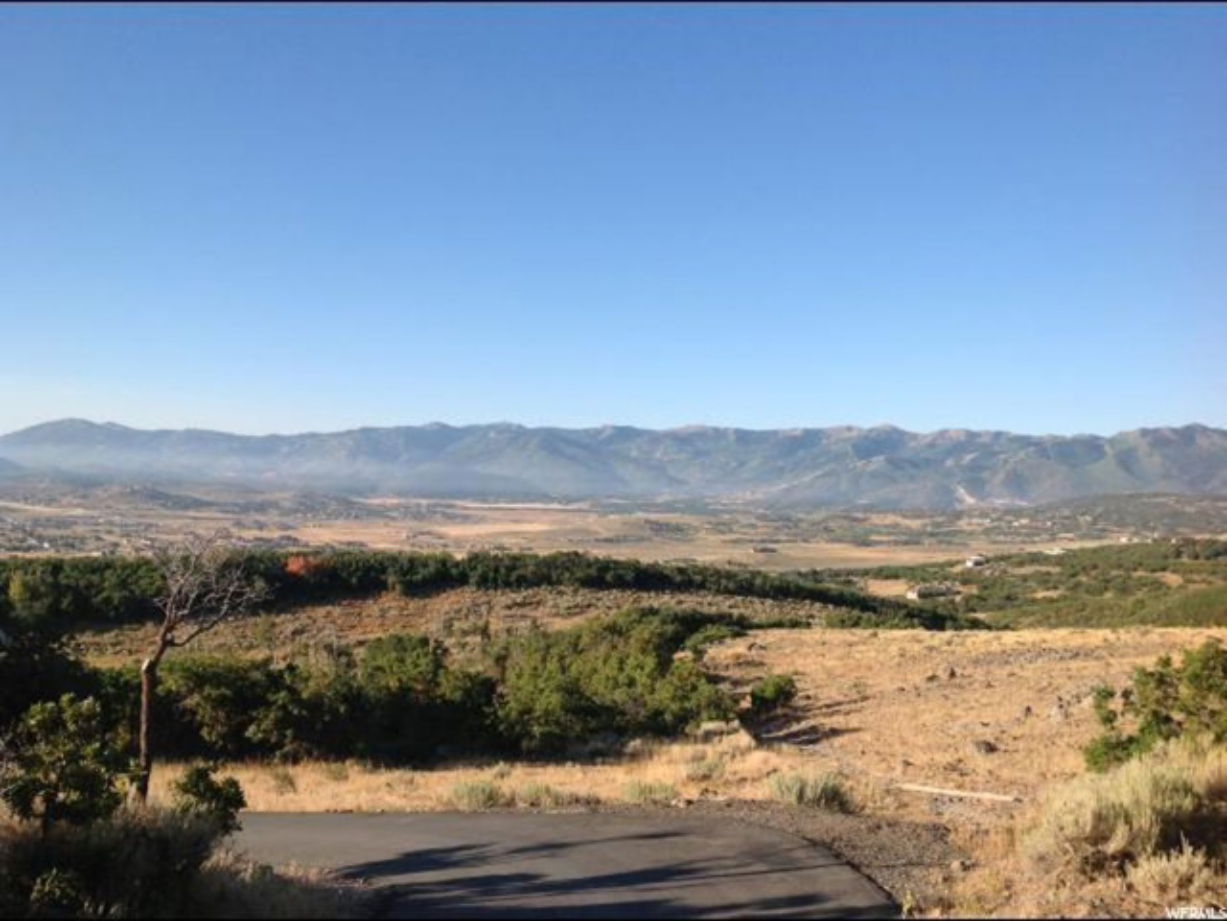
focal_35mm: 35
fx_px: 1241
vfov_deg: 40.7
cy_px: 460
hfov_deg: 52.6
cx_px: 614
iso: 50
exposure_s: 1/1314
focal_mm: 4.28
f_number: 2.4
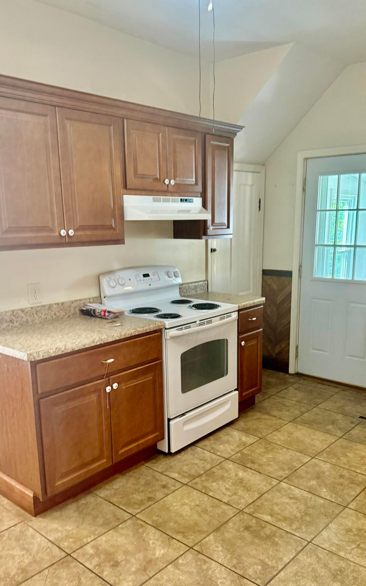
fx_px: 479
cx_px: 192
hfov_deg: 41.8
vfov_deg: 62.6
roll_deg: +0.5
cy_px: 335
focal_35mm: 30
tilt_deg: -8.9
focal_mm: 6.76
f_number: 1.78
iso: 400
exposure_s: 1/60
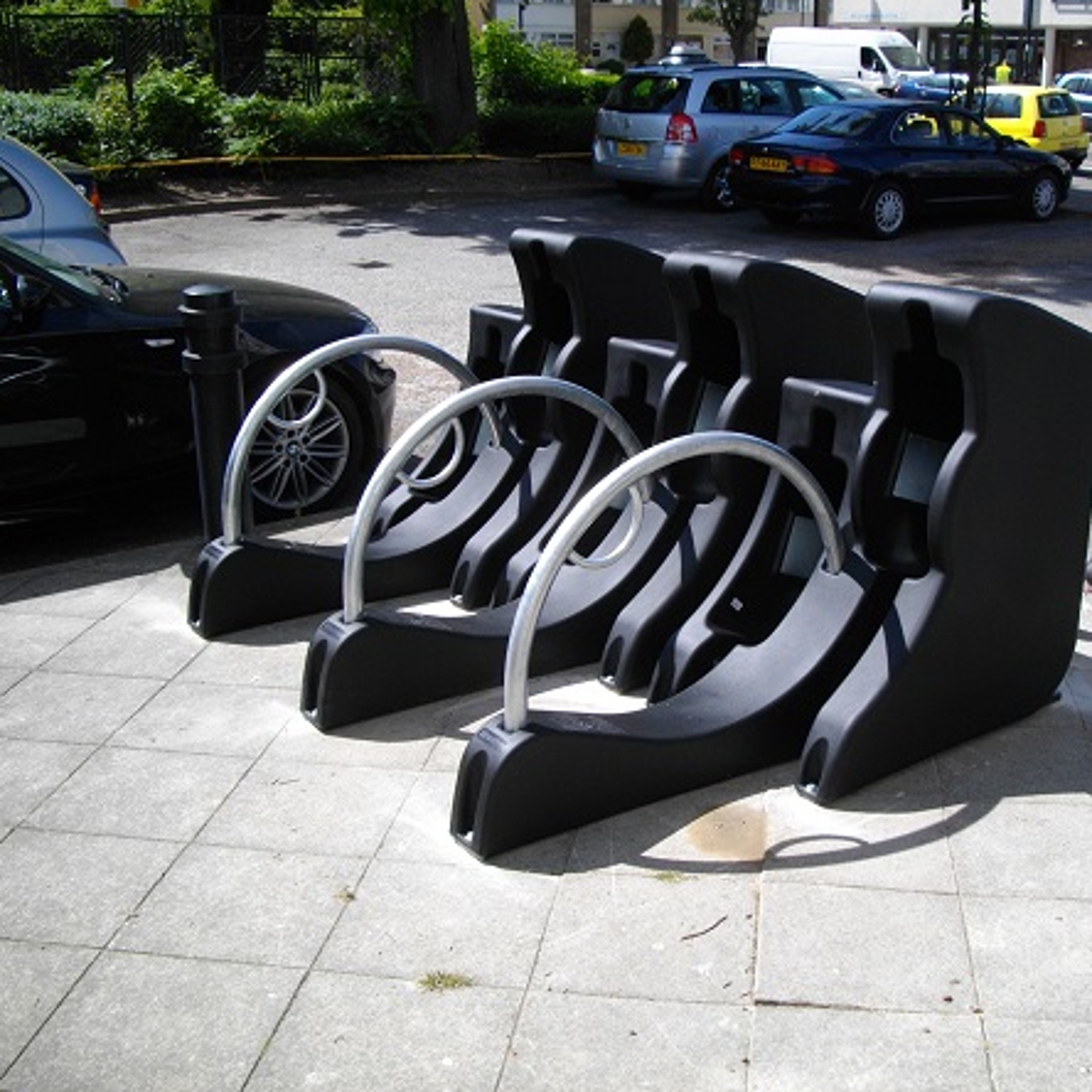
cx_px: 652
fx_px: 1321
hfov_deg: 44.7
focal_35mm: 37
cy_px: 541
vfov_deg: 44.9
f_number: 8.8
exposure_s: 1/100
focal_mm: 5.7
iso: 100
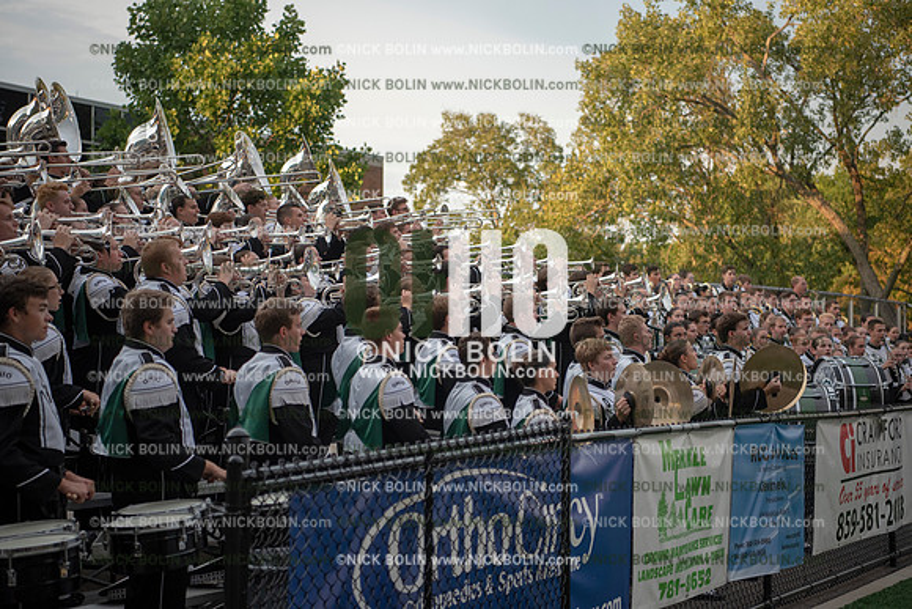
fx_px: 1571
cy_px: 304
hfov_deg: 32.4
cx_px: 456
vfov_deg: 21.9
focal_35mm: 62
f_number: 3.2
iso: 800
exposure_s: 1/1250
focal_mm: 62
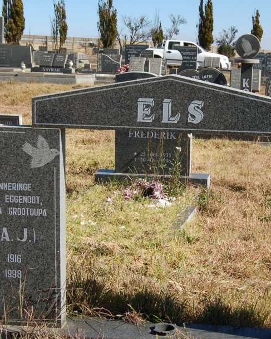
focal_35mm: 72
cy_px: 163
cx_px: 186
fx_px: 722
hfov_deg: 21.2
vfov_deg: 26.4
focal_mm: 26
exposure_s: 1/400
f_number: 6.3
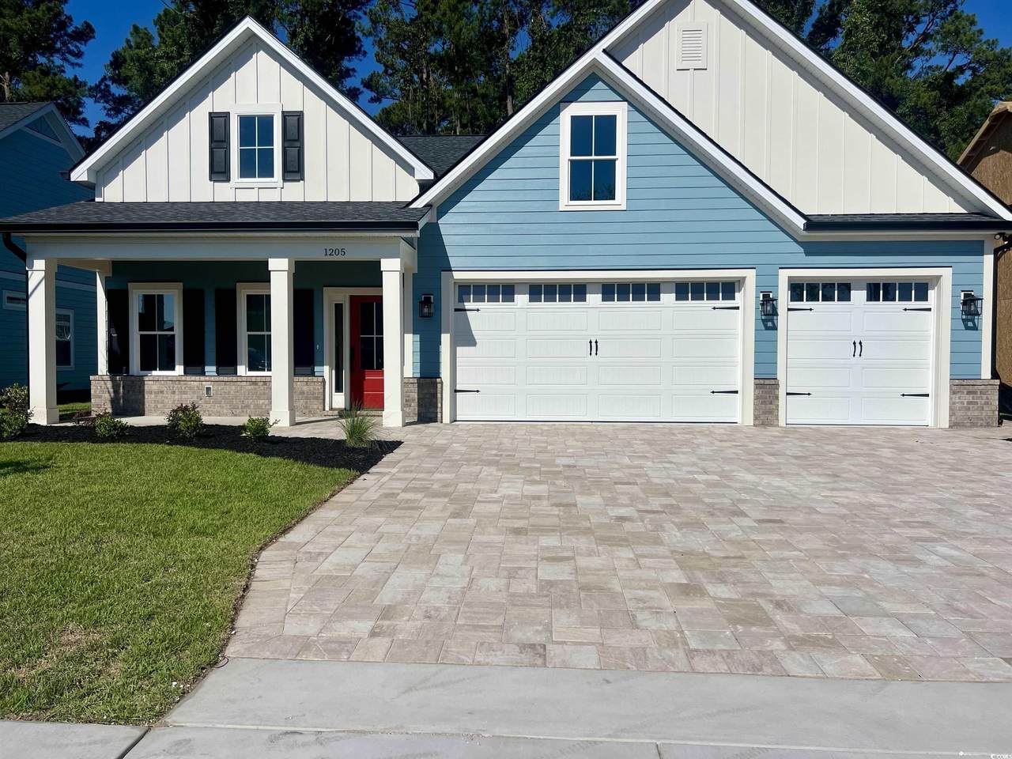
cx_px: 506
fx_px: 760
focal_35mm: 26
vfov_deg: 53.1
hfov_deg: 67.3
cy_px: 380
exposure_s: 1/12658
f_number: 1.5
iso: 50
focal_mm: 5.7
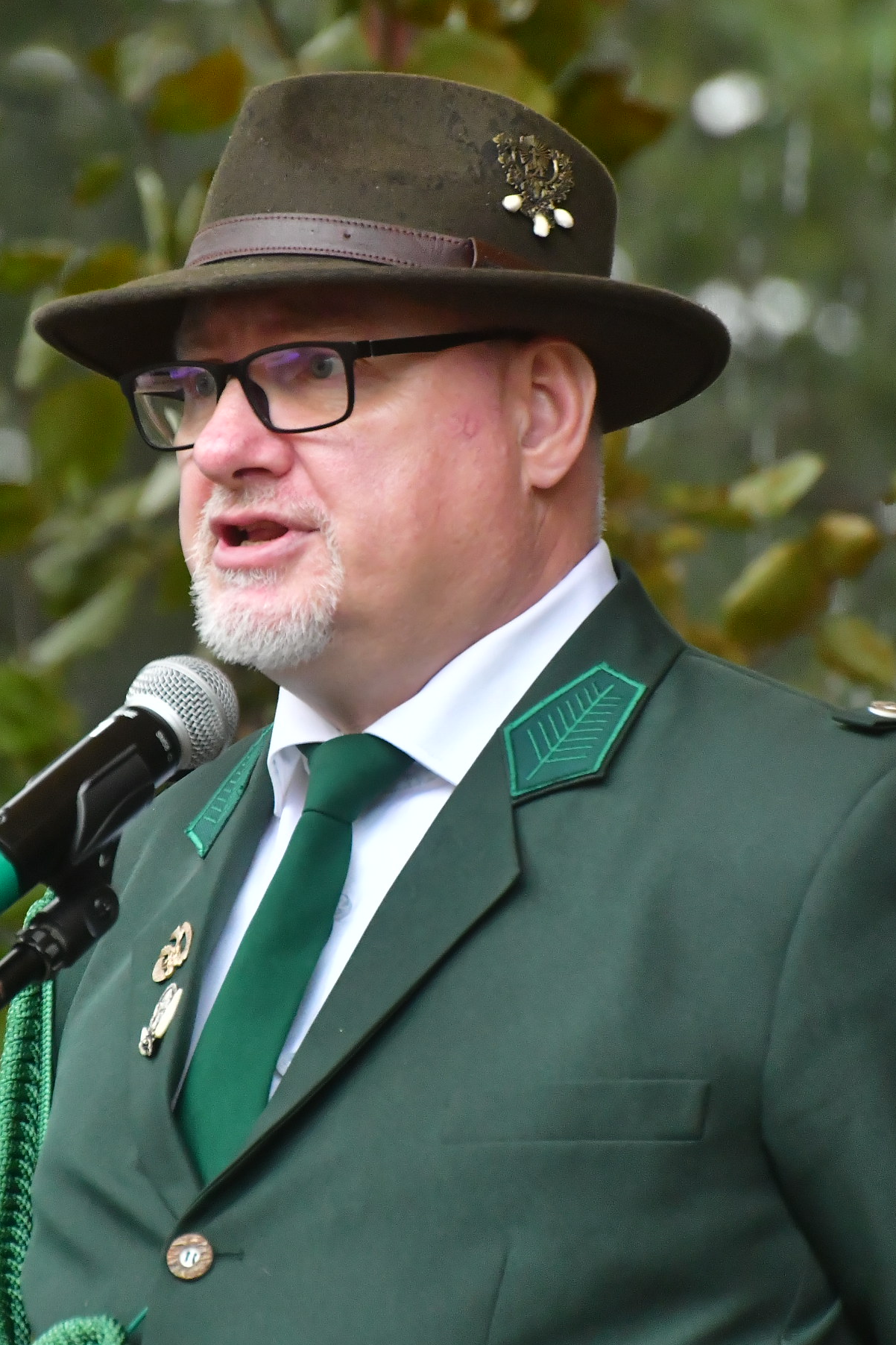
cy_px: 685
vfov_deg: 3.4
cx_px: 285
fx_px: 22482
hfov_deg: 2.3
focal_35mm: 602
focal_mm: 260
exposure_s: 1/250
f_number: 5.6
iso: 1600
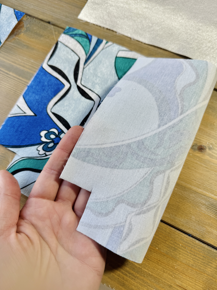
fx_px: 201
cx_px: 108
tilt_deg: -74.0
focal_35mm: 24
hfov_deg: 56.8
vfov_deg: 71.6
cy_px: 145
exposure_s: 1/121
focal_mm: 6.76
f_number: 1.78
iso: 64
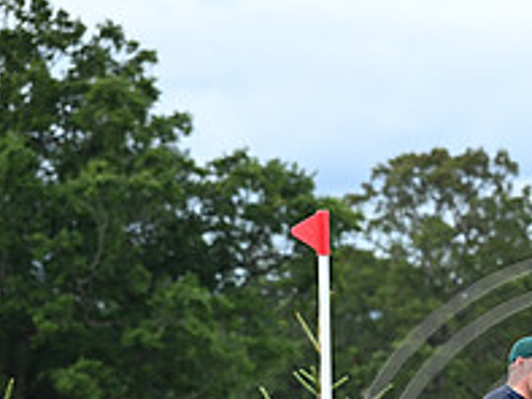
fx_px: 5213
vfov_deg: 4.4
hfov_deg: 5.8
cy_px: 484
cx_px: 586
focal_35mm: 339
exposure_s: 1/1250
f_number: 4.5
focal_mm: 120
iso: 720
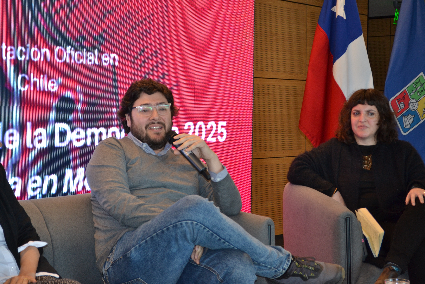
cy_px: 142
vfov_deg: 18.9
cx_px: 212
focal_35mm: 72
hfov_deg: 28.1
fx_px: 850
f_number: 5.6
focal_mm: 48
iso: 560
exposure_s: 1/60
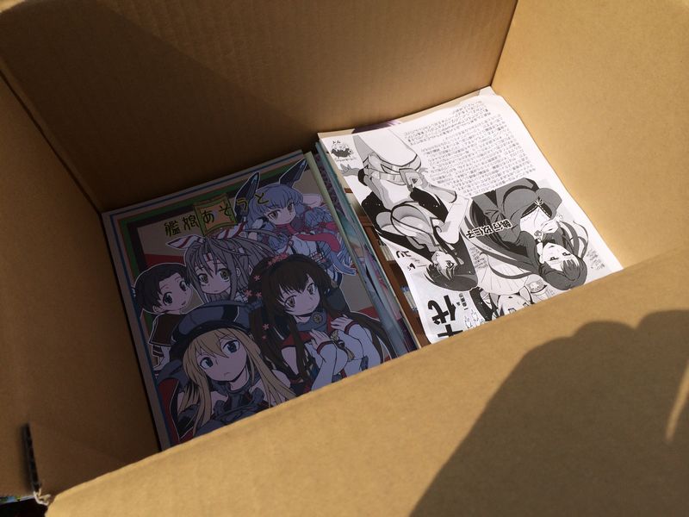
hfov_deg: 60.0
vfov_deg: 46.8
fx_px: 597
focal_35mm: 30
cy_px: 258
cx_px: 344
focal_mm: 4.12
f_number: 2.2
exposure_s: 1/4115
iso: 40
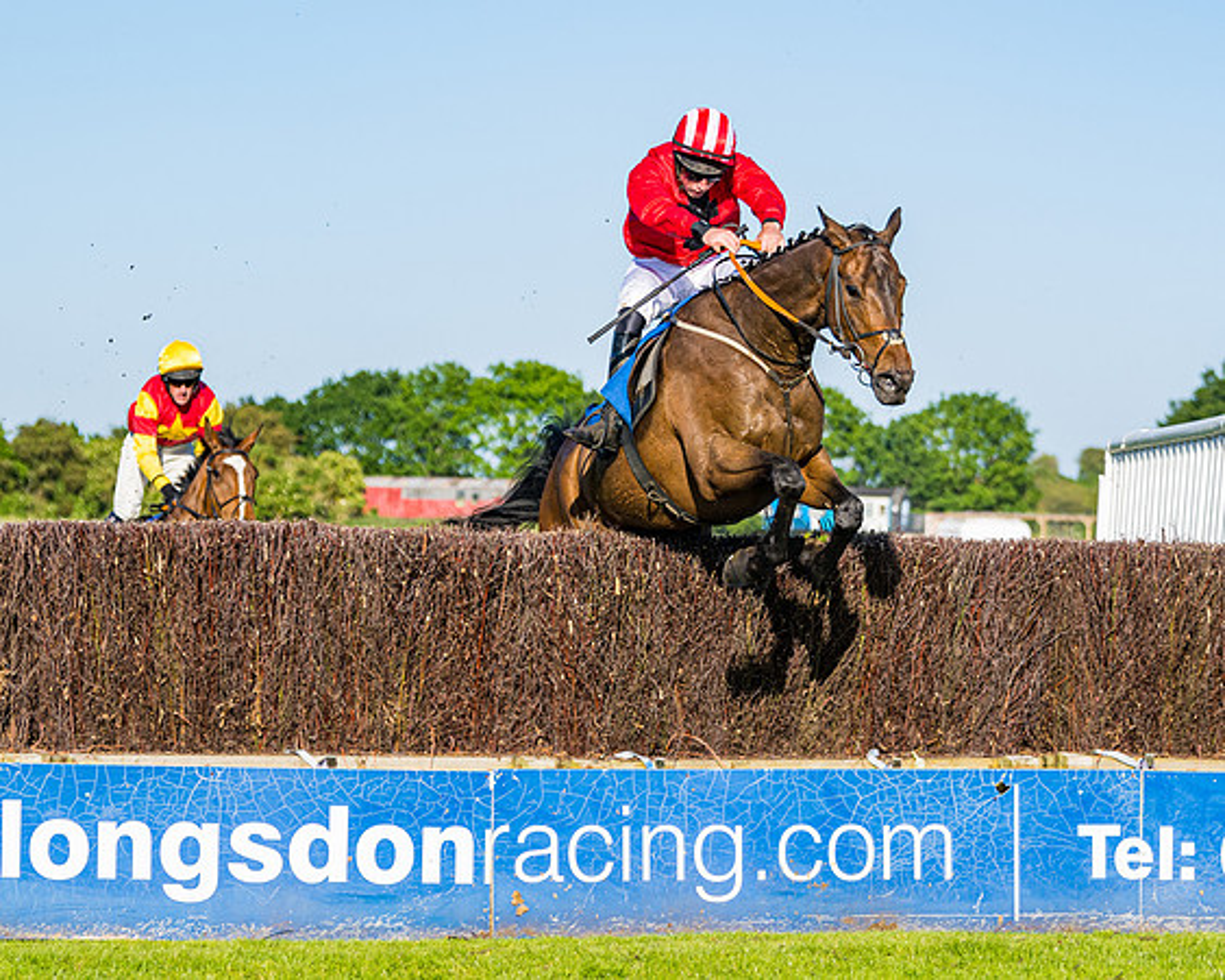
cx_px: 699
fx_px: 5946
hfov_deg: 11.8
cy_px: 670
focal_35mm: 164
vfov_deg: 9.4
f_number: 4
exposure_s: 1/2000
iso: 200
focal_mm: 92
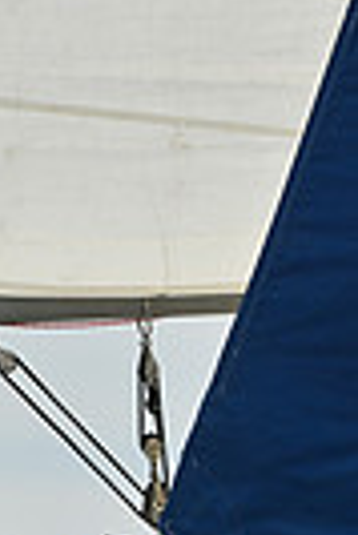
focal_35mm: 305
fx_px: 4537
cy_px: 638
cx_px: -804
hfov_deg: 4.3
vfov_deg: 6.7
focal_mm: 70
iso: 320
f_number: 13
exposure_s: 1/800
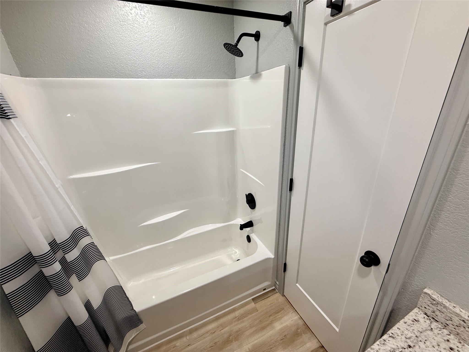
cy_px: 176
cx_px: 234
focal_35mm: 14
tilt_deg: -21.7
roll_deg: +2.2
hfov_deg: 102.1
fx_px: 190
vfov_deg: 85.7
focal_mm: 2.22
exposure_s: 1/120
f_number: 2.2
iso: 160
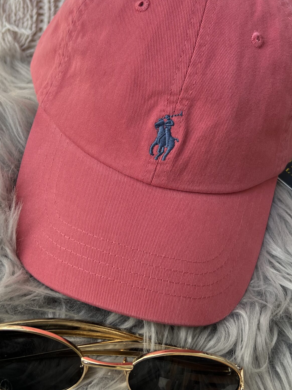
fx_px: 484
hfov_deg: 33.6
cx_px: 136
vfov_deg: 43.7
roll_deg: -18.6
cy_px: 163
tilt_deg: -44.0
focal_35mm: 43
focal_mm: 5.7
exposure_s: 1/312
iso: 50
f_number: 1.5
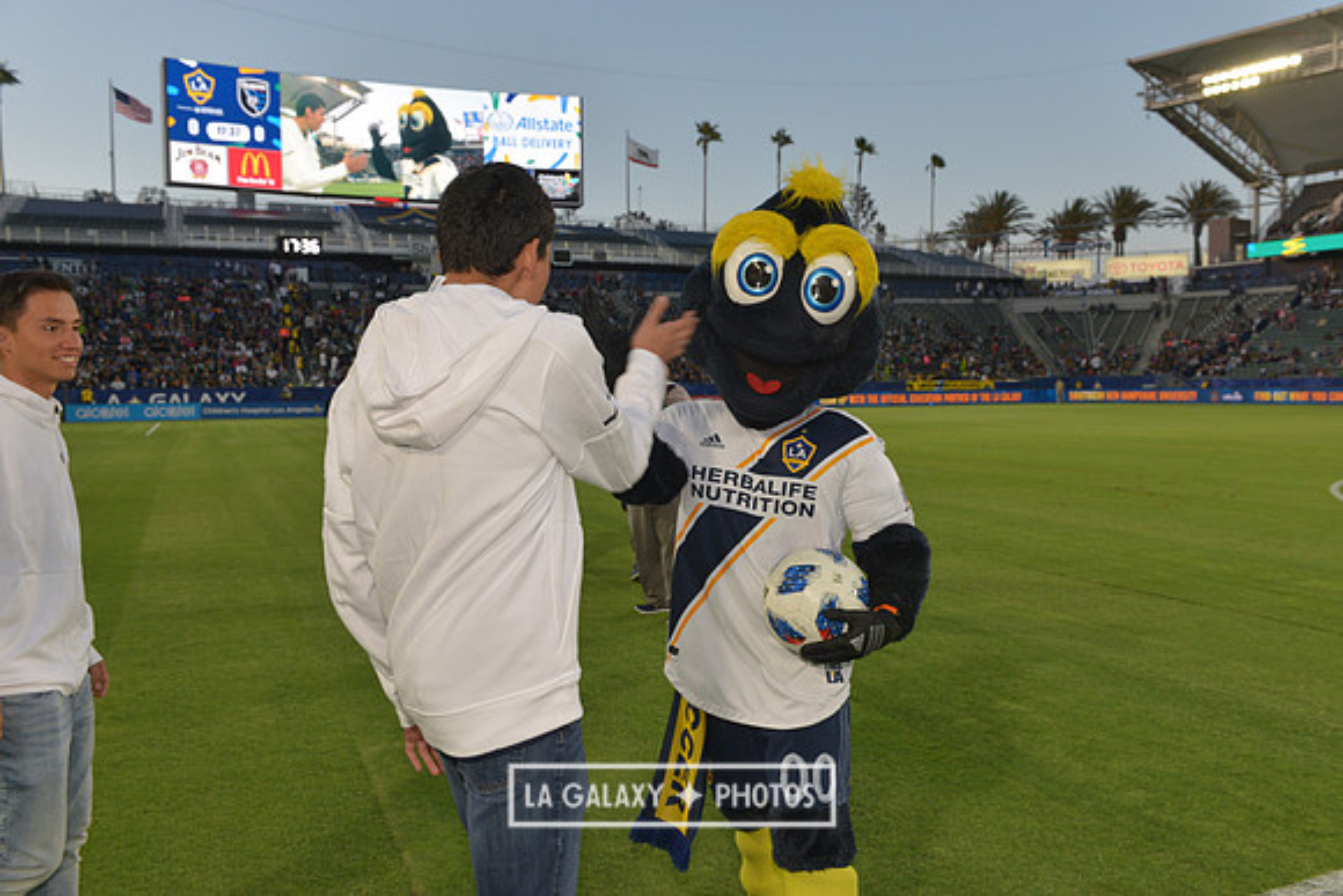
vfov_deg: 42.3
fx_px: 1157
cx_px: 672
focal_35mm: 31
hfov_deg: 60.3
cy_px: 448
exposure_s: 1/250
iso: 800
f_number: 7.1
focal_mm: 31
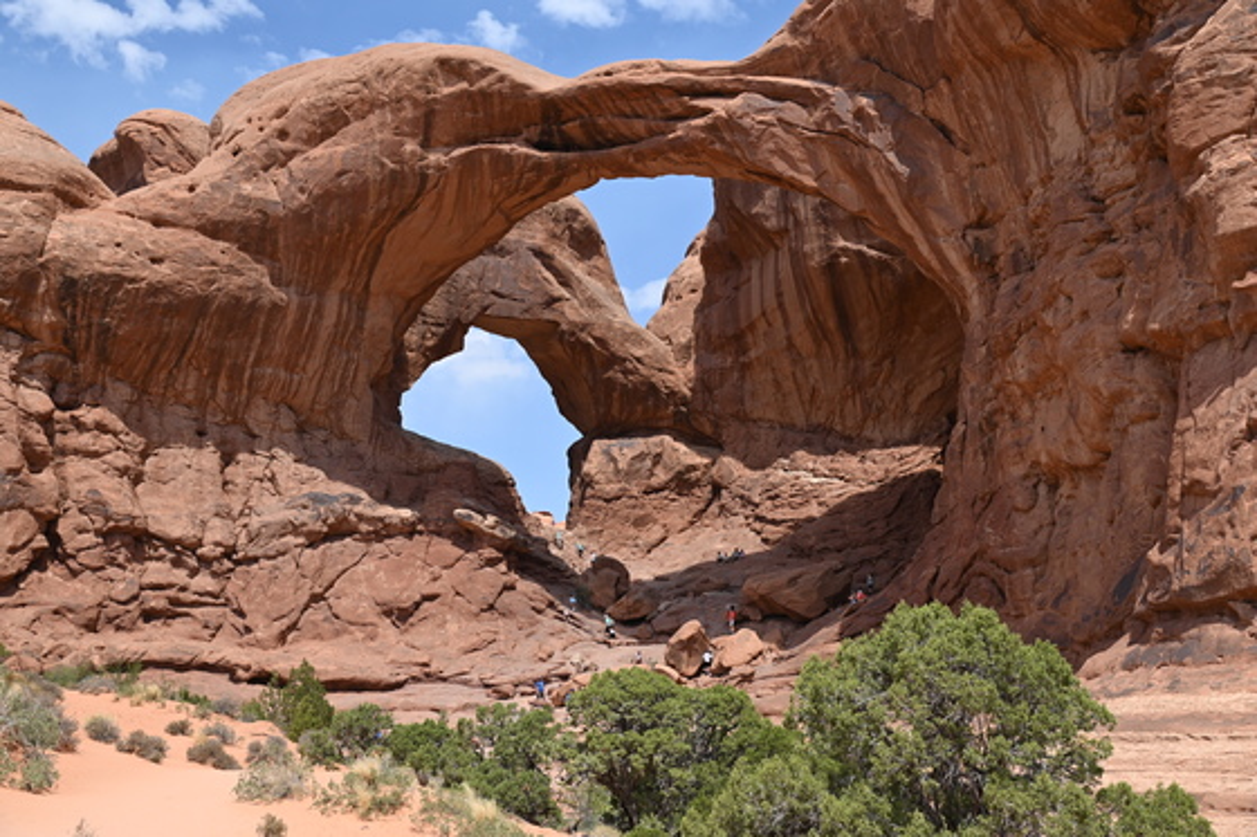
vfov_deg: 30.5
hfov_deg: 44.5
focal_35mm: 44
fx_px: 1536
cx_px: 628
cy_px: 418
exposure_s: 1/400
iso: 100
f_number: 7.1
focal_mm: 44
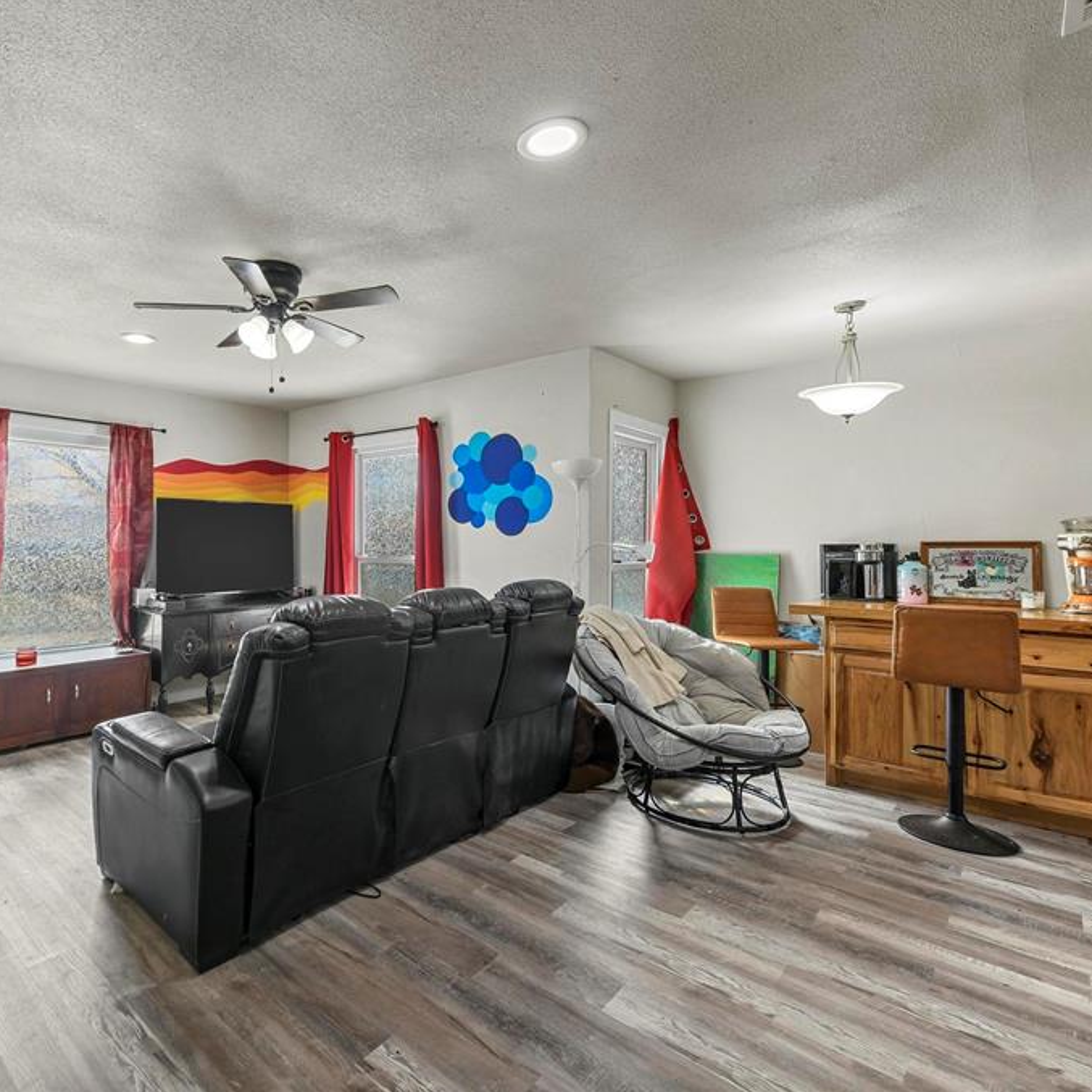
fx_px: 642
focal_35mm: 18
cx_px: 355
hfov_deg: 77.8
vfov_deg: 80.7
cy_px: 545
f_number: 8
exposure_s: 1/8
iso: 400
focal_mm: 14
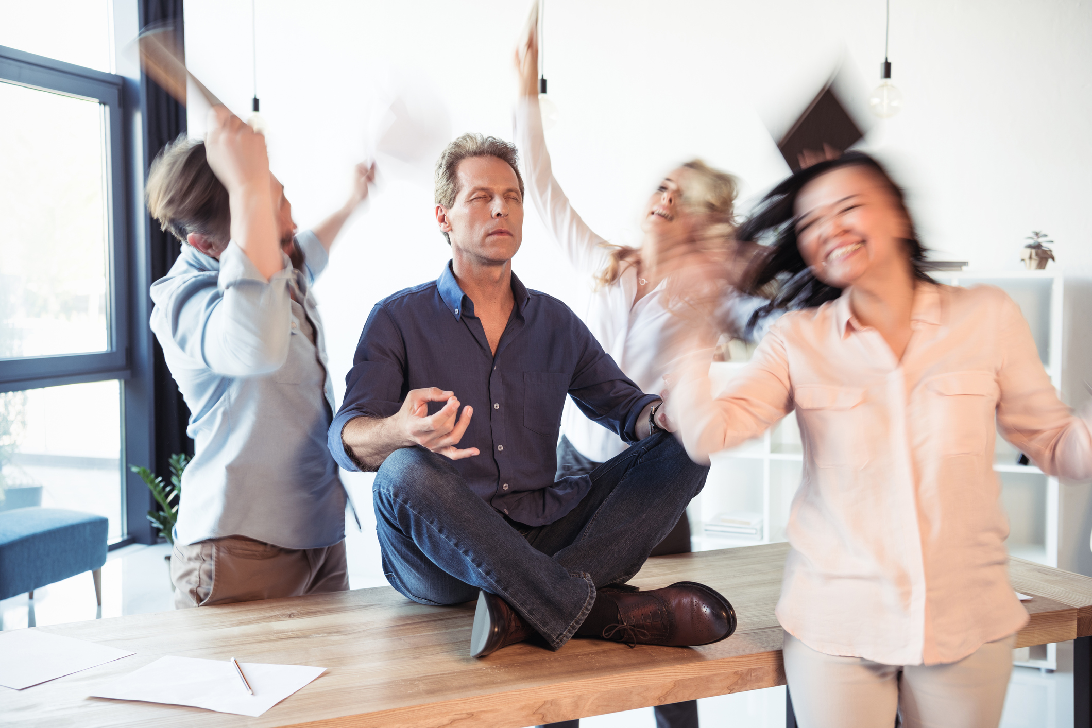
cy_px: 364
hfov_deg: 48.5
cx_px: 546
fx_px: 1213
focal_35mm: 40
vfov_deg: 33.4
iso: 100
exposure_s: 1/15
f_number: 4
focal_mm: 40
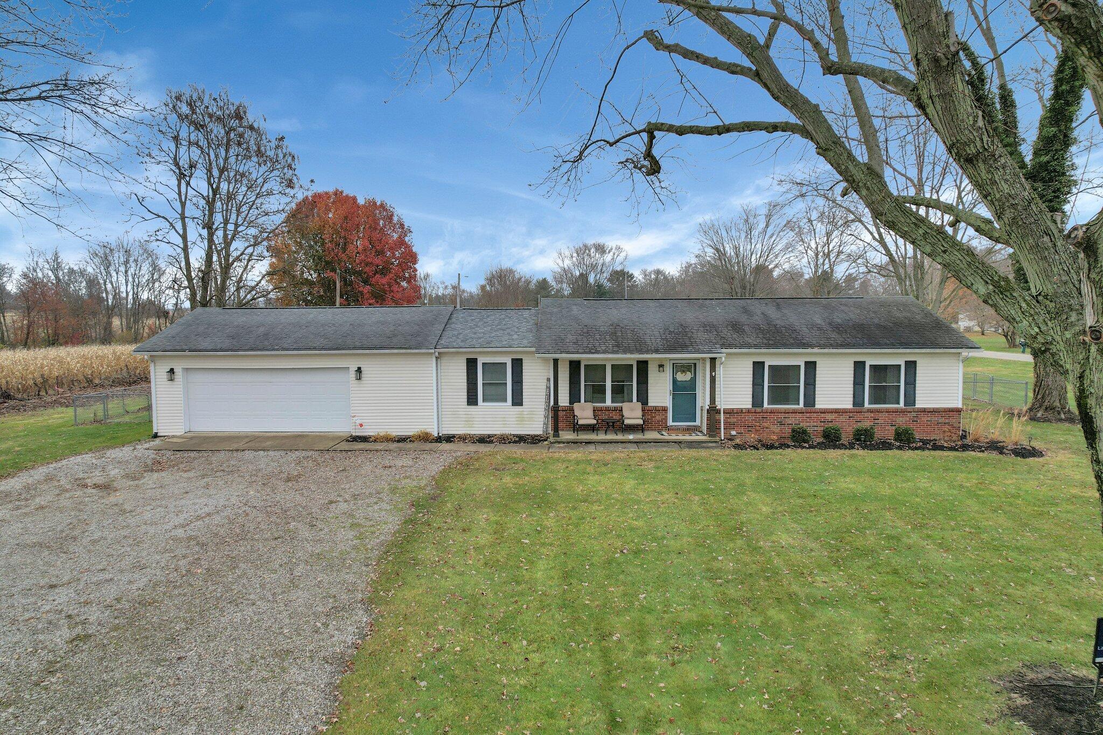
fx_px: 674
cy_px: 368
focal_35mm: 22
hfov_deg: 78.6
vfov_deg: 57.2
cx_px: 552
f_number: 2.8
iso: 100
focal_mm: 8.38
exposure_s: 1/250
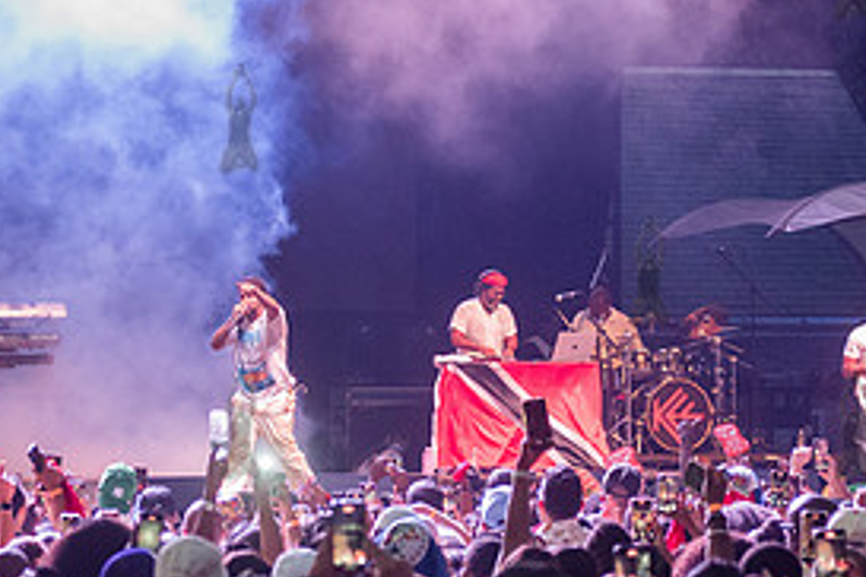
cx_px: 238
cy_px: 423
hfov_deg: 11.4
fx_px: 4330
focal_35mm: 180
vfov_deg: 7.6
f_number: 4
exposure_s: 1/250
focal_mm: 80
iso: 4000
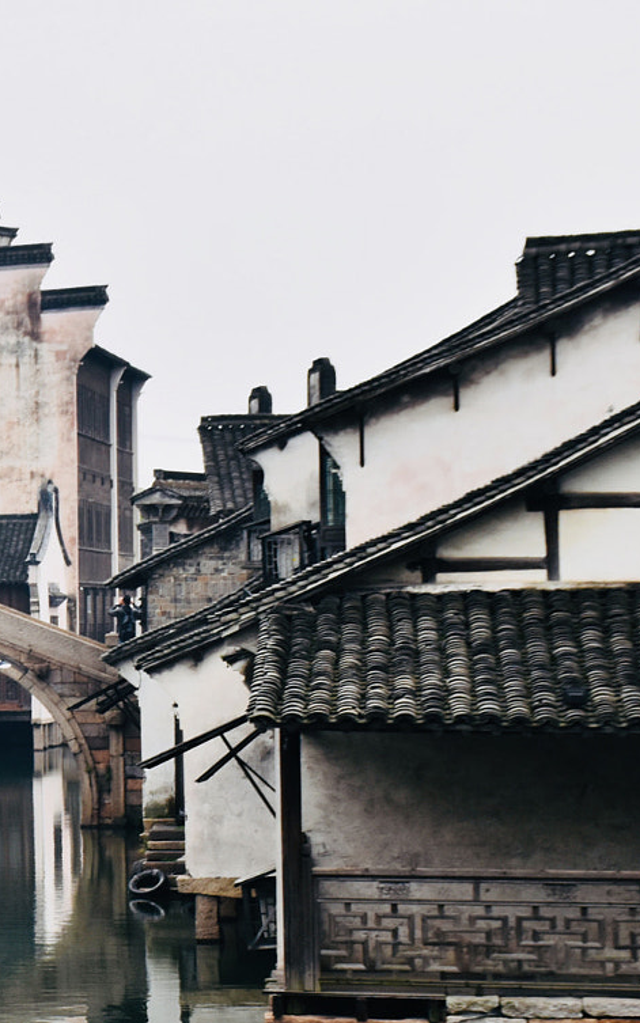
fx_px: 4074
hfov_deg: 8.7
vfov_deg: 14.3
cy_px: 648
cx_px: -440
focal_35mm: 146
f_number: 10
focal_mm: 45
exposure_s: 1/400
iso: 400
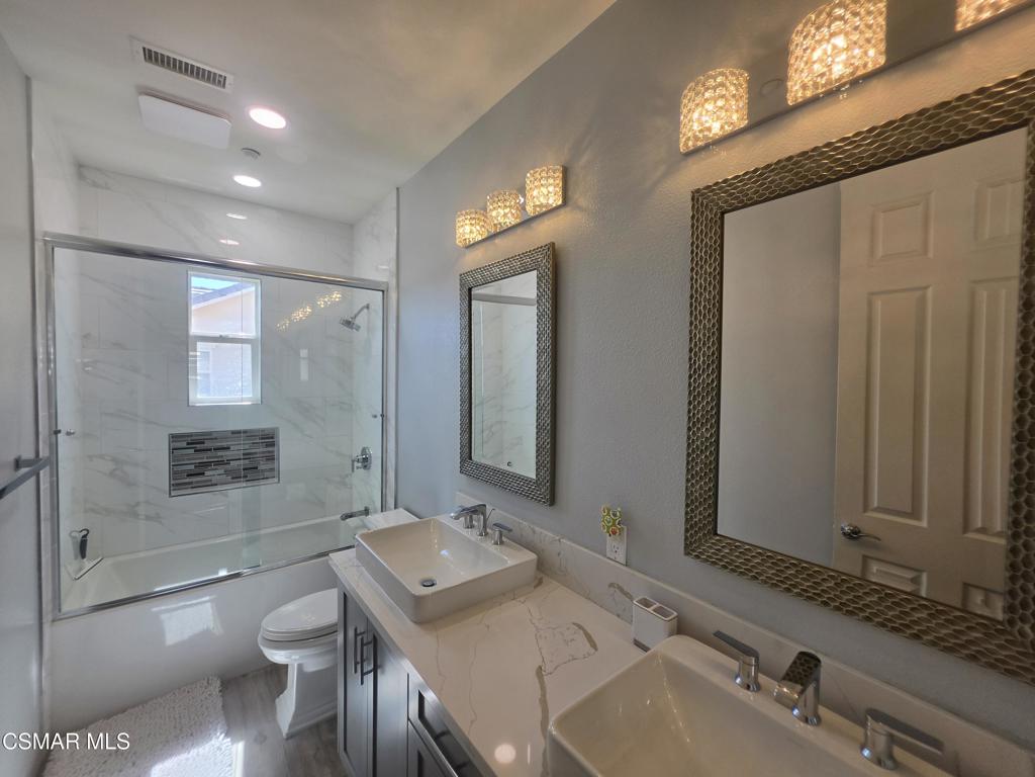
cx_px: 518
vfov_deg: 89.9
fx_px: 389
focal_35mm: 13
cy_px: 388
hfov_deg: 106.2
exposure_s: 1/120
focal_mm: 2.2
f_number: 1.9
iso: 32
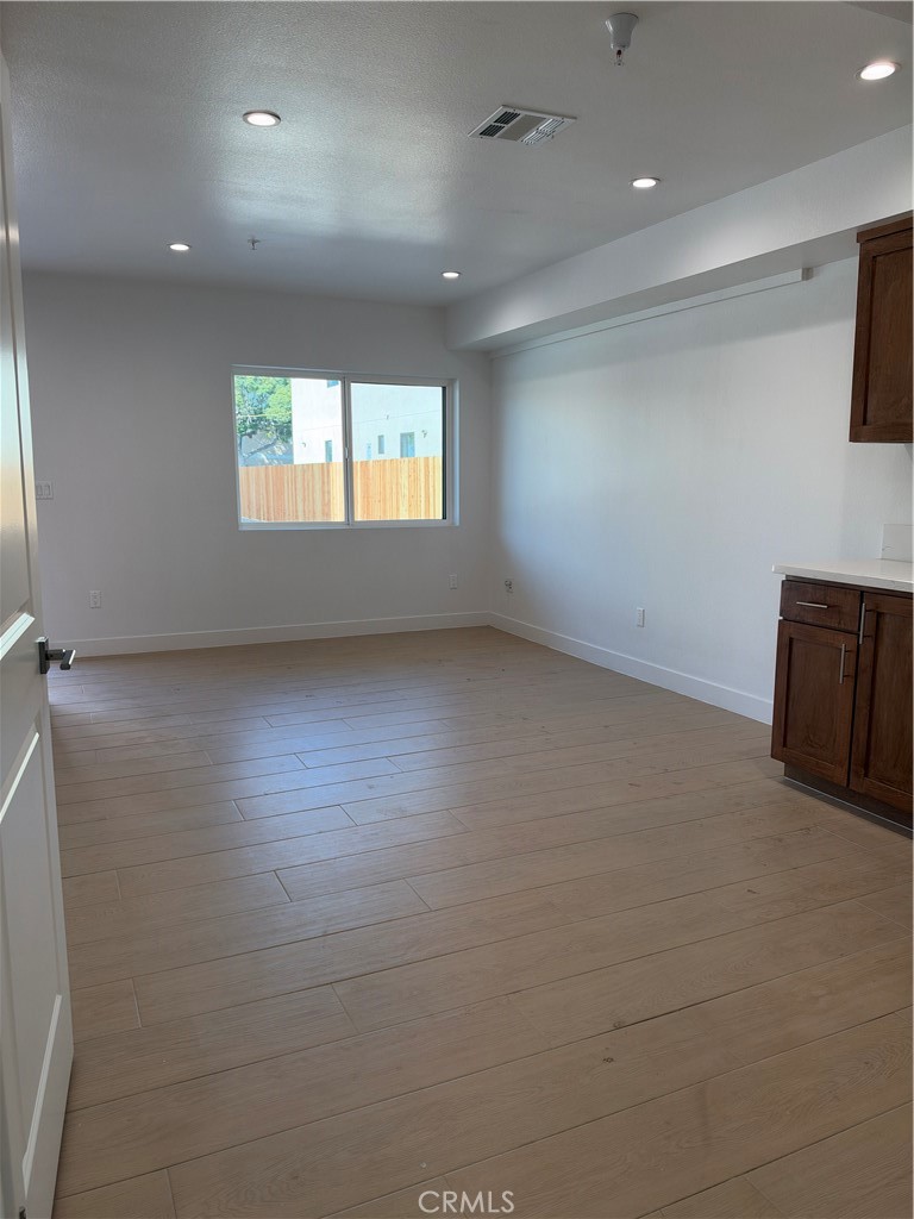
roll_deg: -0.5
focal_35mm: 24
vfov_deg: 71.6
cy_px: 610
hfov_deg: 56.8
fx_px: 845
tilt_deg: -9.1
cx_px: 457
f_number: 1.8
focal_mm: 6.93
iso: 64
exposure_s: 1/177
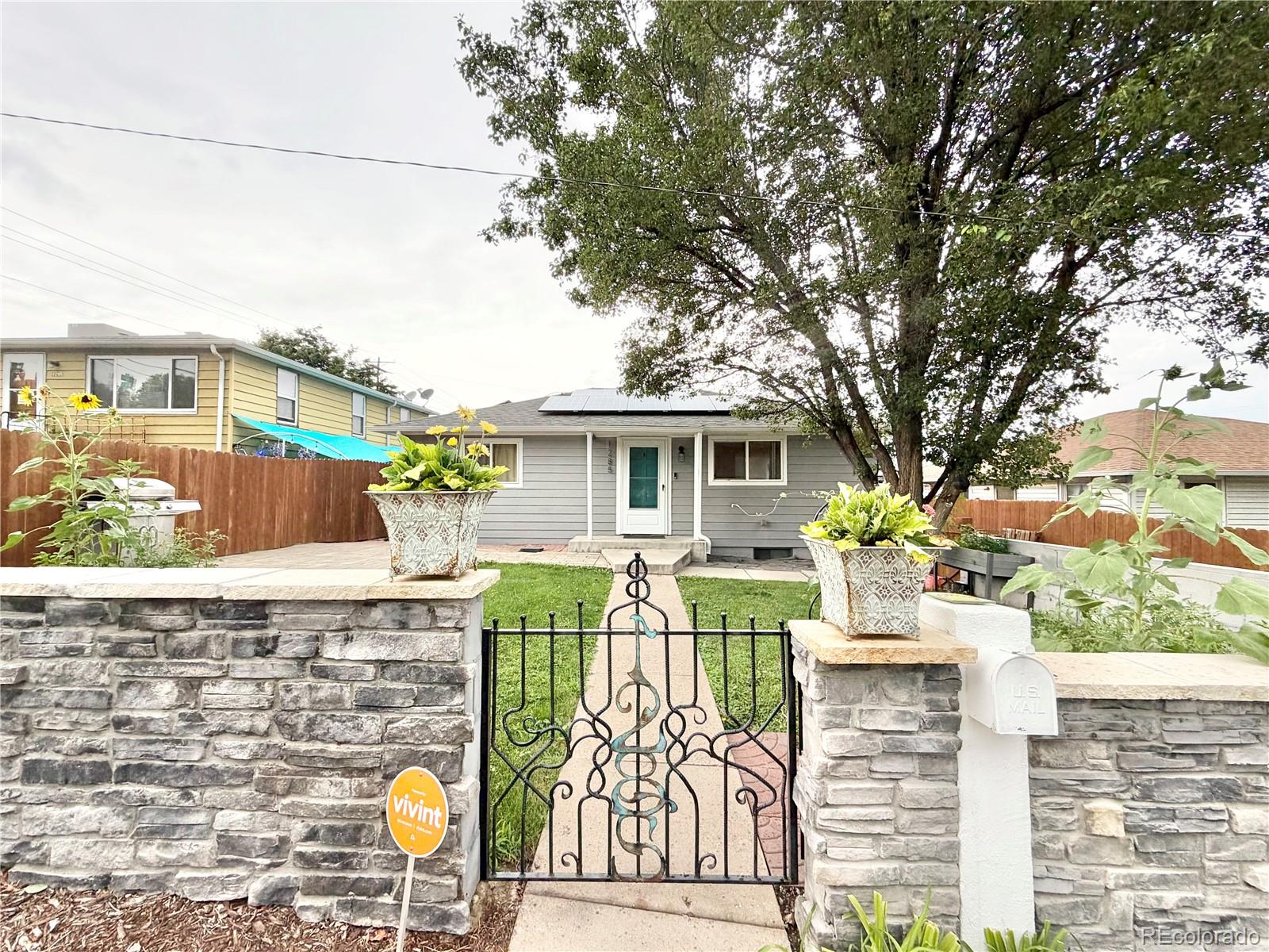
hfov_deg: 102.1
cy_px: 476
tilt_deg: +0.9
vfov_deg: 85.7
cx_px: 634
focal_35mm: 14
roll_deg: -0.2
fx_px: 513
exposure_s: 1/172
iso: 50
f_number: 2.2
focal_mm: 2.22
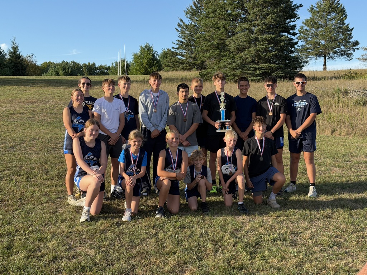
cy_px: 138
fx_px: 509
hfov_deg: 39.7
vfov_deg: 30.3
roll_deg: -0.2
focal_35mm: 48
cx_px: 184
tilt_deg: -4.4
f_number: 1.78
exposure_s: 1/1456
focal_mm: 6.76
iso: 64
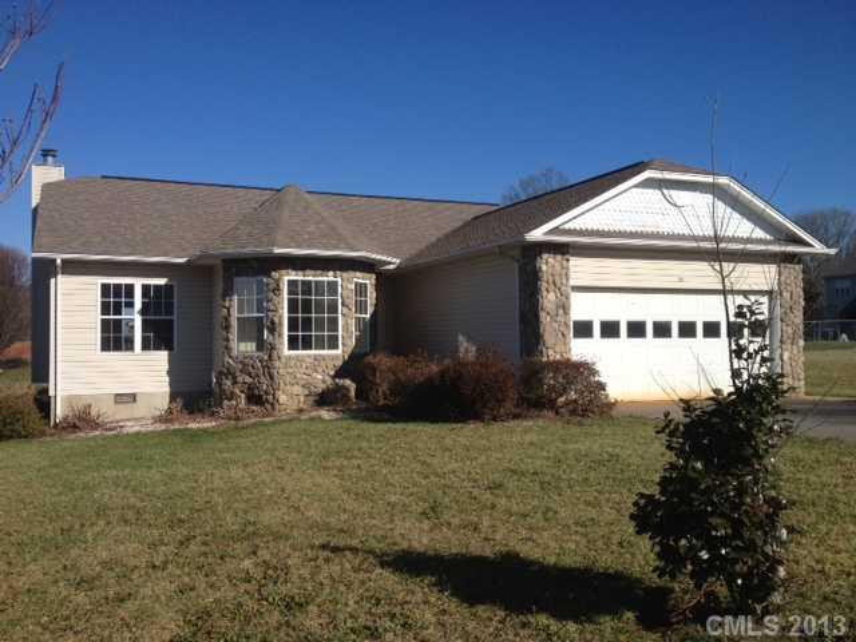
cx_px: 428
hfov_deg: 52.6
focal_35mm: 35
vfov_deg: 40.7
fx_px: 865
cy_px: 321
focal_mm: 4.28
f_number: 2.4
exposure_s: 1/2513
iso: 64
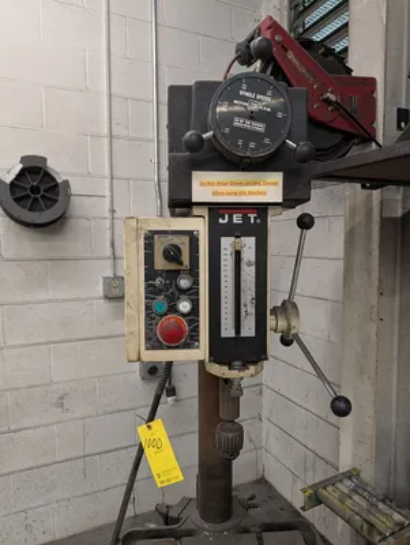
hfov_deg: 56.9
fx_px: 378
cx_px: 205
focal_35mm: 24
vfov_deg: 71.5
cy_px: 272
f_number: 1.68
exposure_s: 1/221
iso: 1456
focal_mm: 6.9
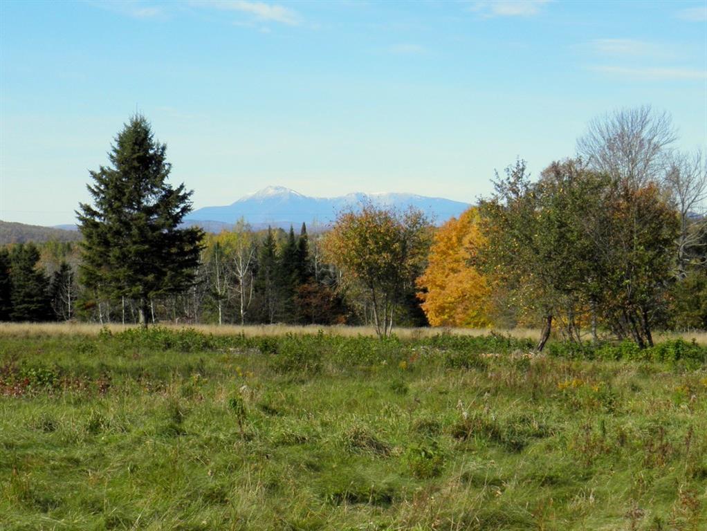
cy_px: 266
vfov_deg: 29.7
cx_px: 354
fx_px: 1001
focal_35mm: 49
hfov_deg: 38.9
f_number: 5.5
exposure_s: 1/320
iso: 50
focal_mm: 8.9
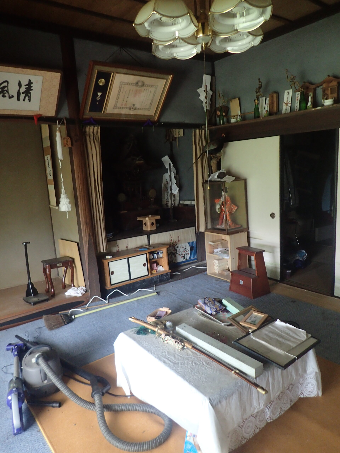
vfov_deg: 69.4
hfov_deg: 54.9
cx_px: 170
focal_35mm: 25
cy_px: 226
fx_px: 327
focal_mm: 4.5
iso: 400
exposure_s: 1/30
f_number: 2
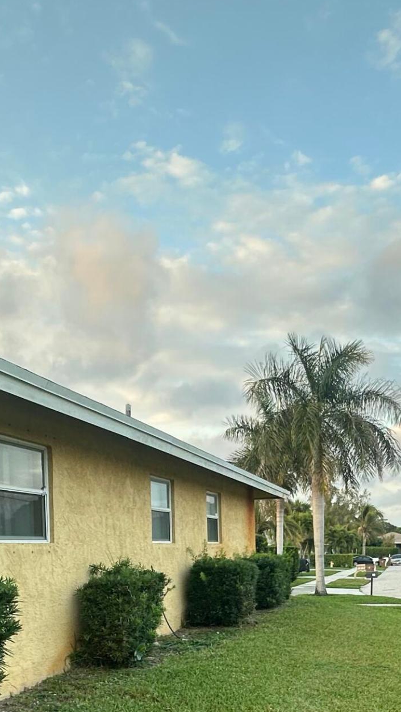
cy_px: 559
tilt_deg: -0.2
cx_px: 224
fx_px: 662
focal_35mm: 35
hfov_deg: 33.7
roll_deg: +0.8
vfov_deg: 53.3
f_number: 2.2
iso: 40
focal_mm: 2.22
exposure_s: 1/148
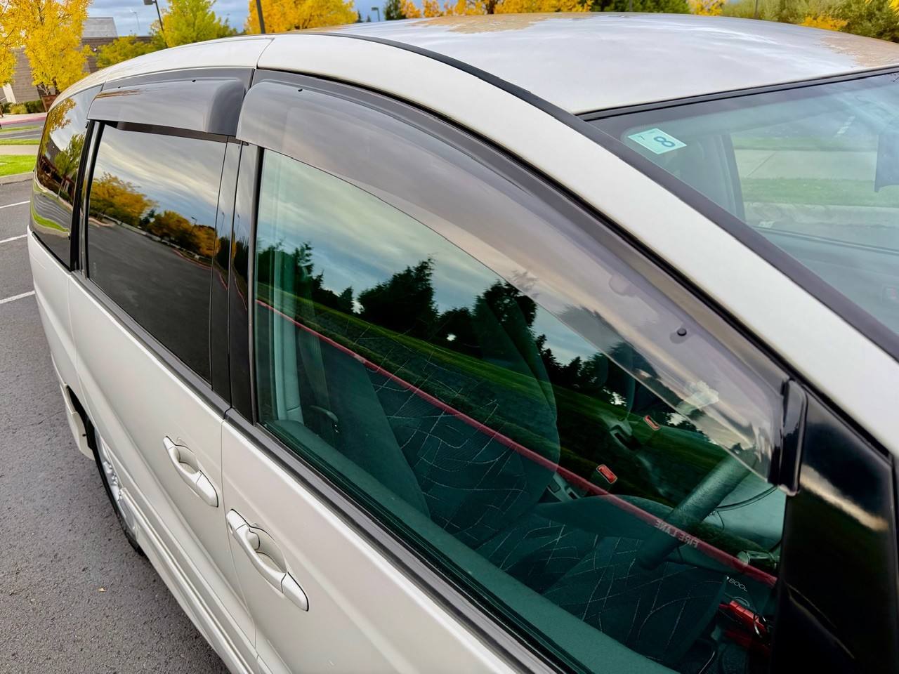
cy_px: 337
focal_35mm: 24
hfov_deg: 71.6
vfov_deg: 56.8
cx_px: 450
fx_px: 623
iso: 80
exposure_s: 1/397
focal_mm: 6.76
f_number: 1.78
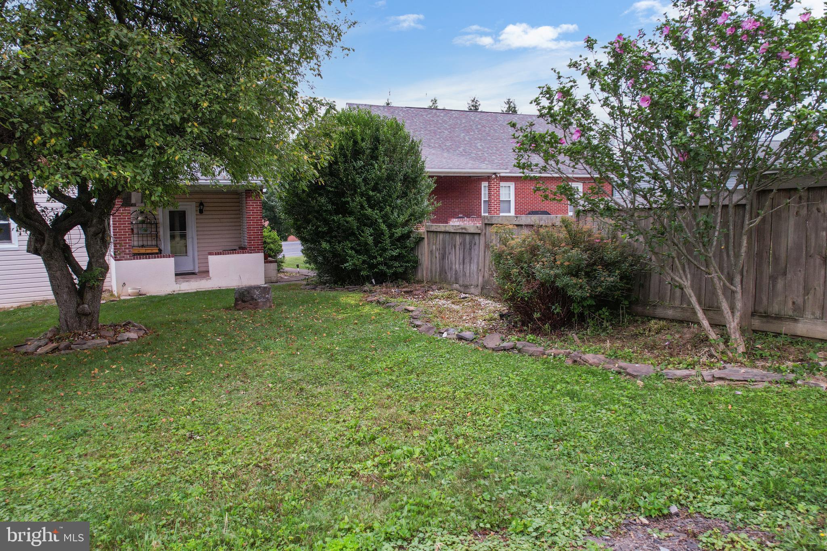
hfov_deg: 78.6
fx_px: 505
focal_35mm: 22
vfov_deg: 57.2
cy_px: 276
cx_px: 414
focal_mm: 8.38
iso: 230
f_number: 2.8
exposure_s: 1/15
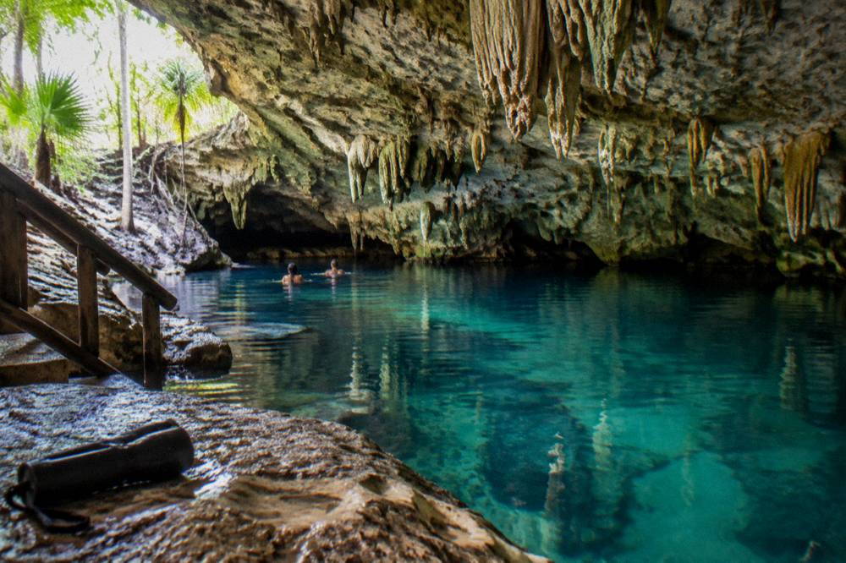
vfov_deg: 27.5
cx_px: 423
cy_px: 282
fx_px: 1151
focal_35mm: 49
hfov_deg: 40.4
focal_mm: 49
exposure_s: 1/500
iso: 640
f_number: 5.6
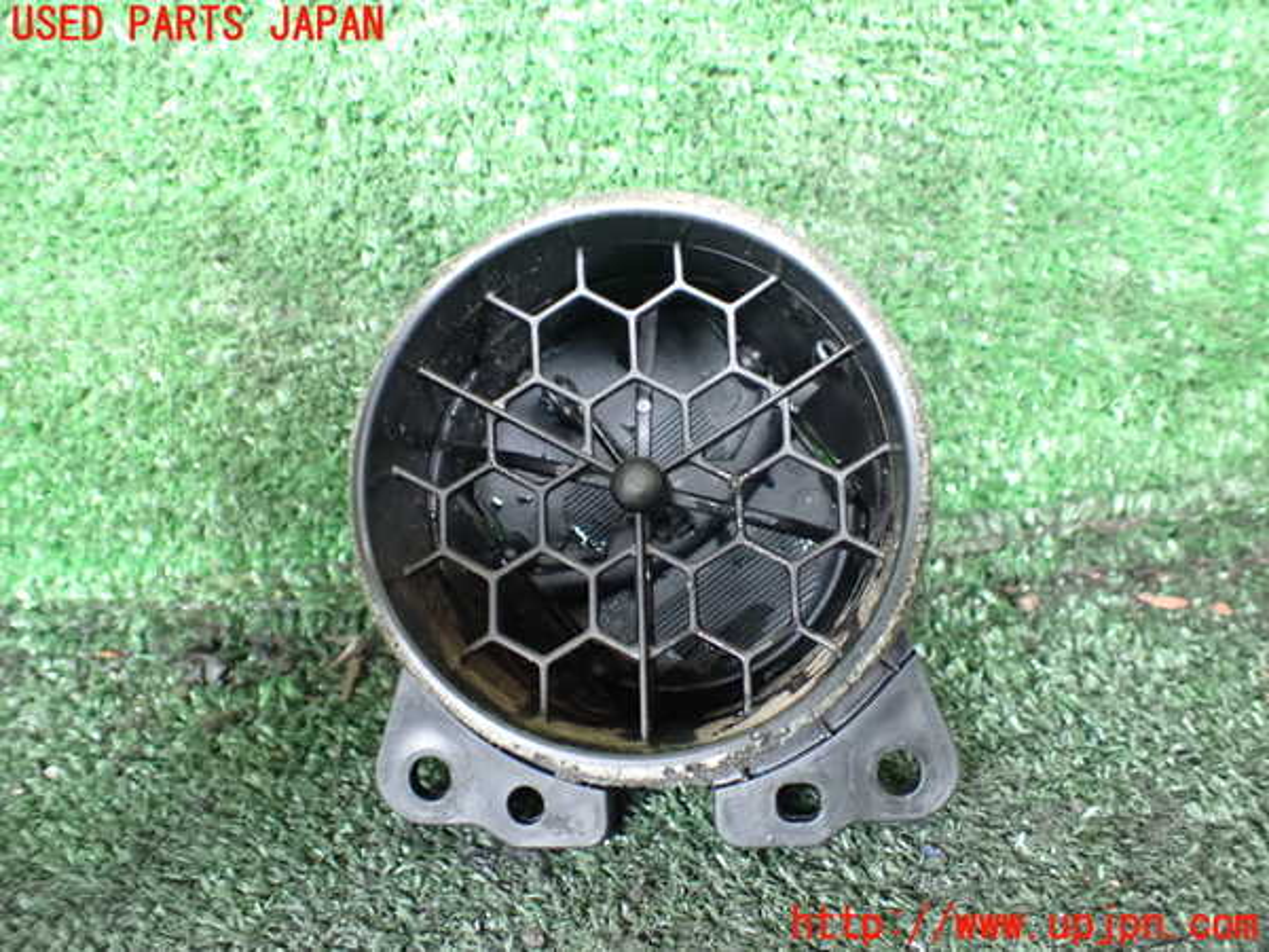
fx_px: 1100
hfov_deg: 60.0
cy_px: 476
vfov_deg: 46.8
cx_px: 634
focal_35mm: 30
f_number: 2.3
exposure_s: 1/30
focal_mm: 5.4
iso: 1250
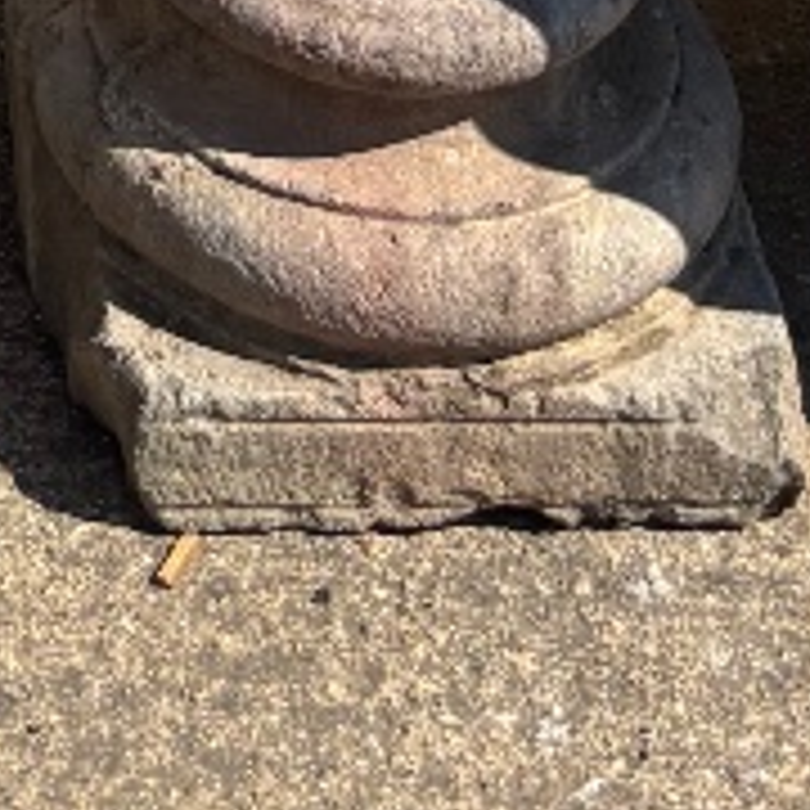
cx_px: -338
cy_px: -1863
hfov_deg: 11.1
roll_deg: +1.0
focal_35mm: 153
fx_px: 4050
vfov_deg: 8.7
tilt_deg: -9.2
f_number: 1.6
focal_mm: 5.96
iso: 50
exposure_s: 1/3413
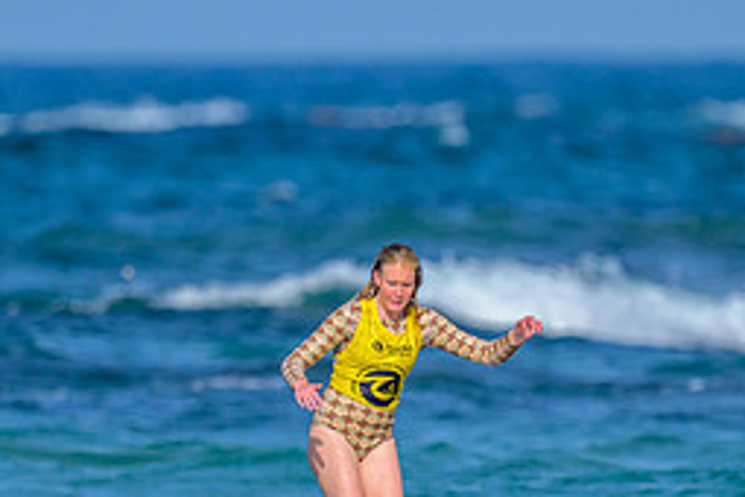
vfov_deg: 0.5
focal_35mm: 2506
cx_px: 393
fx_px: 51856
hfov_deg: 0.8
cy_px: 425
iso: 180
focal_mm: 800
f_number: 6.3
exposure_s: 1/2000
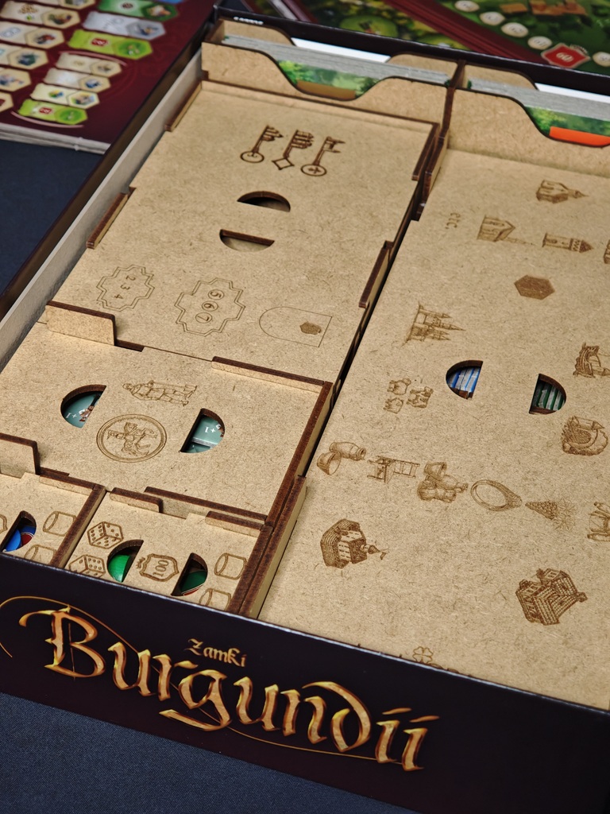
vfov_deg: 32.2
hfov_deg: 24.4
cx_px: 305
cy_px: 407
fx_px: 1410
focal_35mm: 60
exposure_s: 1/24.4
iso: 3200
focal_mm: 9
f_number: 2
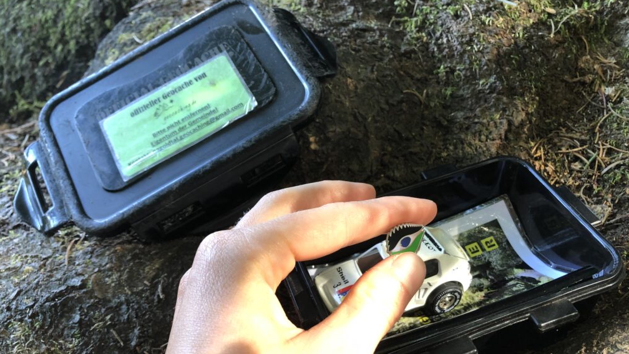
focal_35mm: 31
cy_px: 234
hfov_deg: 62.6
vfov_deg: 37.4
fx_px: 517
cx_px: 317
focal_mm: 3.99
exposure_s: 1/30
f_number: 1.8
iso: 40
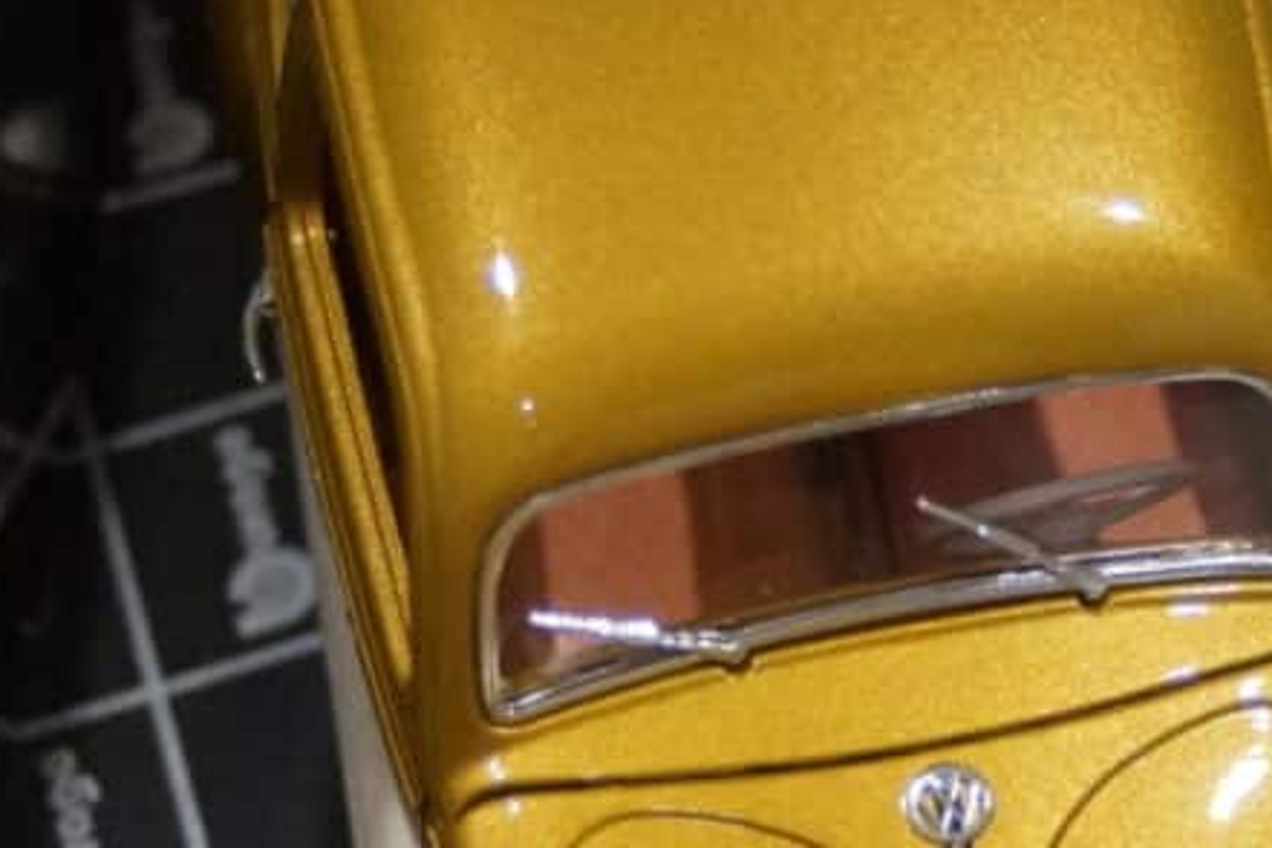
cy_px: 831
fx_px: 3568
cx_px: 880
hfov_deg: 20.1
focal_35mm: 101
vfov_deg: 13.4
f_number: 4
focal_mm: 30
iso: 2500
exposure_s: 1/160
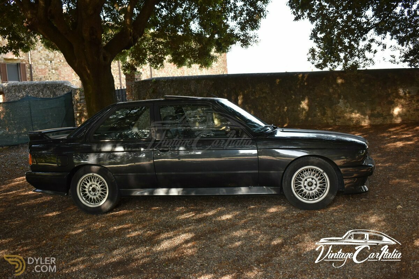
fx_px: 436
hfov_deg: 51.3
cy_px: 140
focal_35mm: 38
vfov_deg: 35.5
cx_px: 210
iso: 400
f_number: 4
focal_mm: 25
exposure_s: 1/250
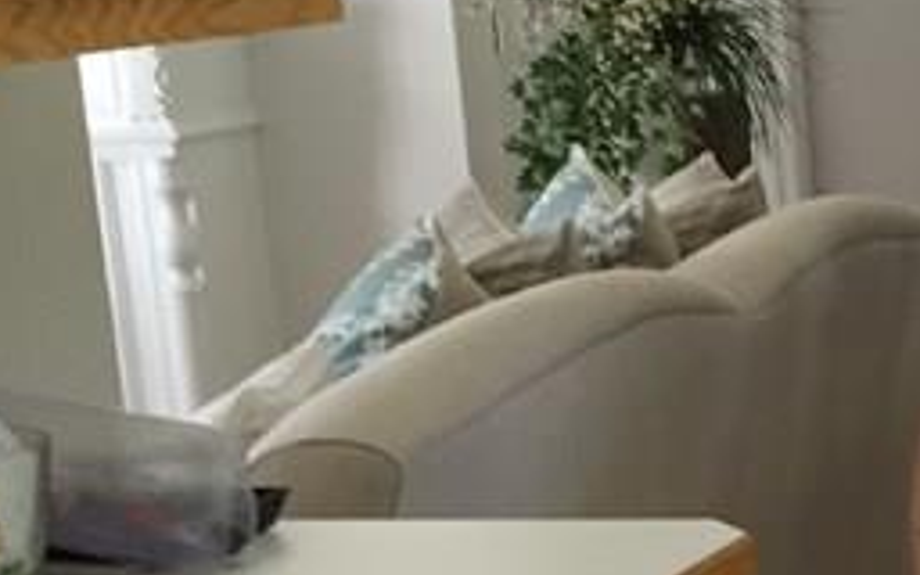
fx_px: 3084
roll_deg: -0.2
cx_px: 1678
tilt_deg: -10.5
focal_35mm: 123
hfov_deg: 14.7
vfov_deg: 10.6
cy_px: 464
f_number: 2.2
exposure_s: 1/30
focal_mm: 4.15
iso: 80
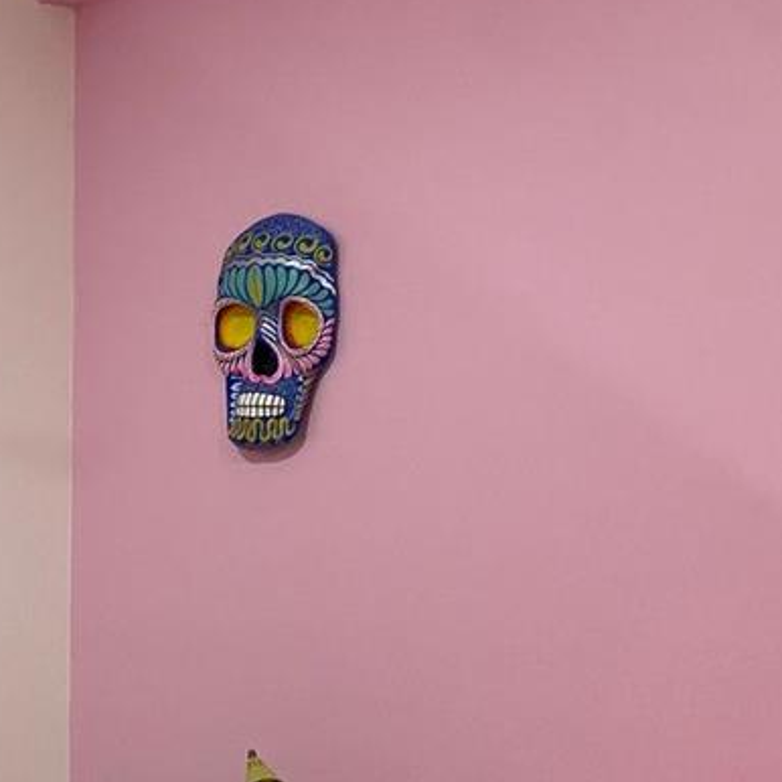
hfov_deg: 25.3
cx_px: -160
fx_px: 1559
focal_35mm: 61
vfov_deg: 27.3
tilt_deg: -7.2
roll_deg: +1.0
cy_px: 685
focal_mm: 4.25
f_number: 1.8
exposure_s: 1/60
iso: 250
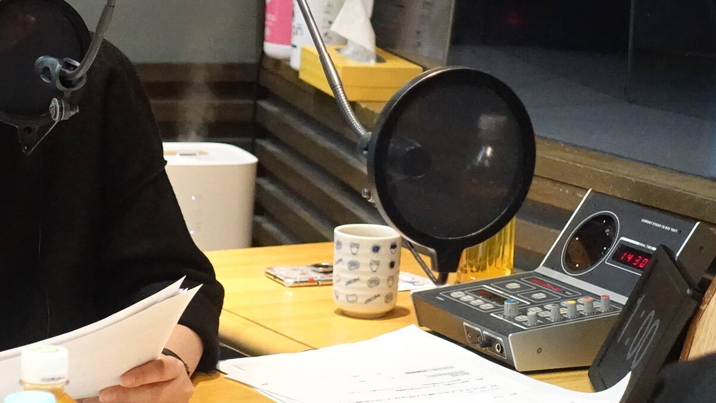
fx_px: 2620
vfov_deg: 8.8
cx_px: 271
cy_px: 186
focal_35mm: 138
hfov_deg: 15.5
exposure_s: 1/250
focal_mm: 21.19
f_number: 2.8
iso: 4000
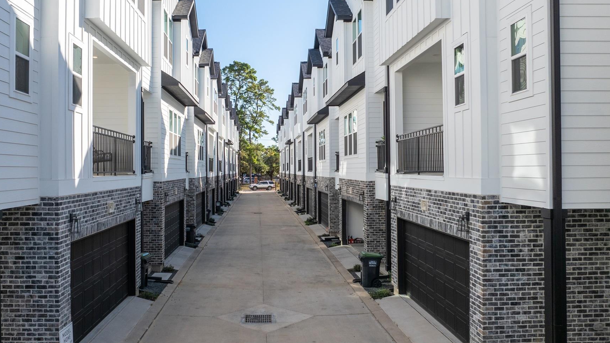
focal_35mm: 31
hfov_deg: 62.3
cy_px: 166
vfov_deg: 37.8
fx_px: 501
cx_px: 256
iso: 250
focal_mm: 12.29
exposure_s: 1/4000
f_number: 2.8
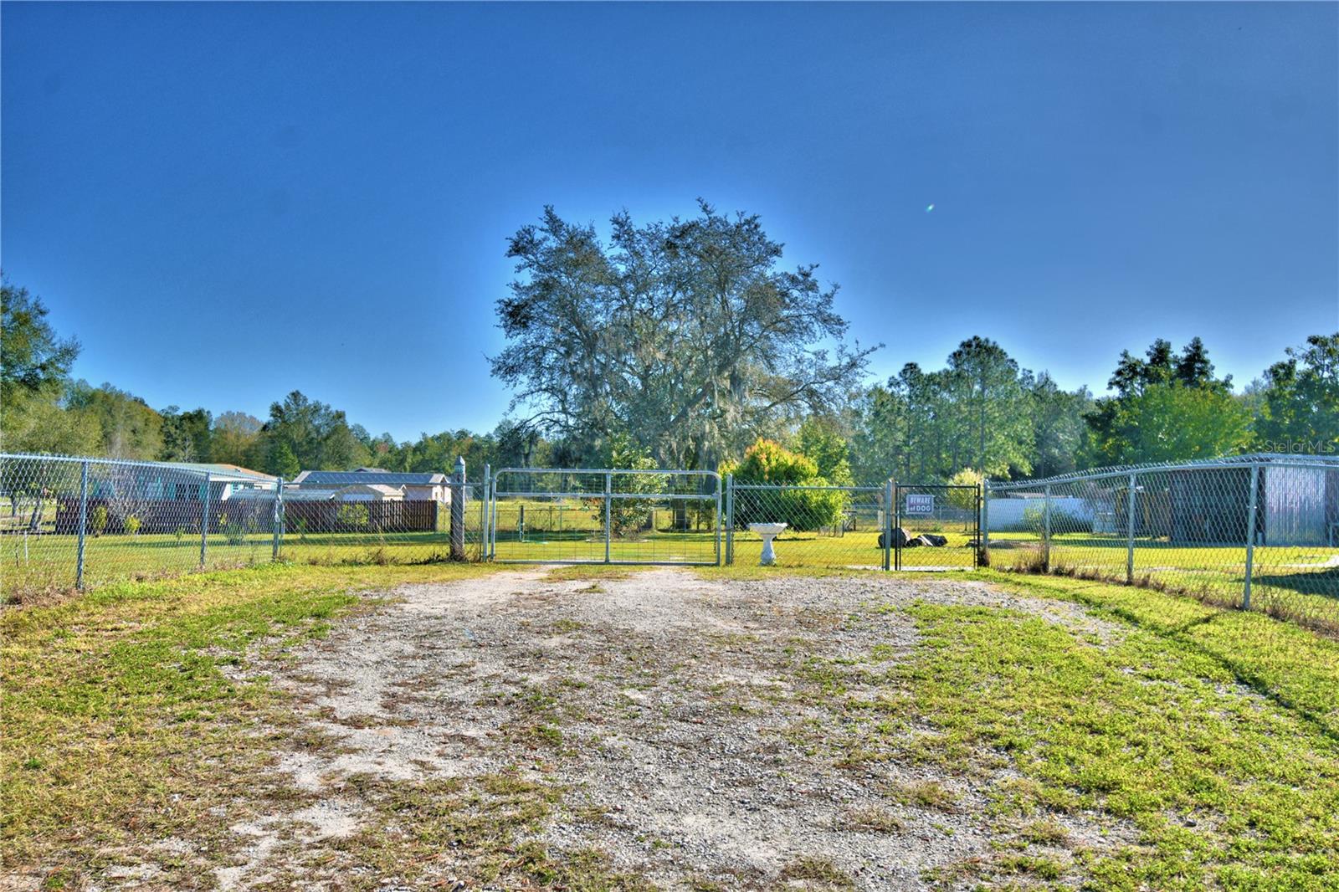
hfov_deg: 61.9
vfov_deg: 43.6
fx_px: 1116
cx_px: 670
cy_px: 446
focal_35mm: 30
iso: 100
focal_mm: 20
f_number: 5.6
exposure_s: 1/1250
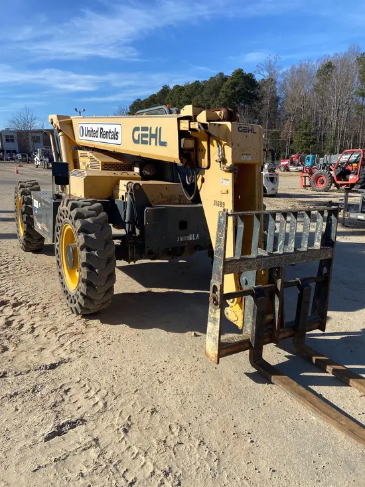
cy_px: 244
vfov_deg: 67.3
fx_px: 365
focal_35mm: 26
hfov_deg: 53.1
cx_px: 182
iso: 32
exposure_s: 1/2625
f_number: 1.8
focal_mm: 4.25
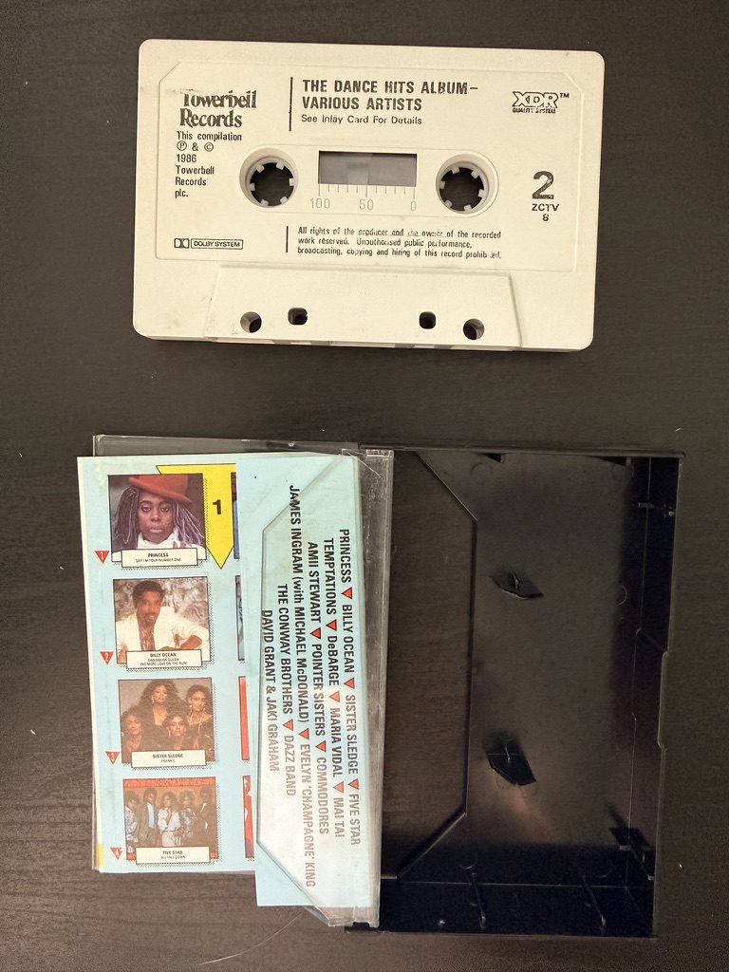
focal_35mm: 24
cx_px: 364
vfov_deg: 71.6
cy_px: 486
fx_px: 674
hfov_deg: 56.8
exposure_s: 1/60
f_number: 2.2
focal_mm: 2.22
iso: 500
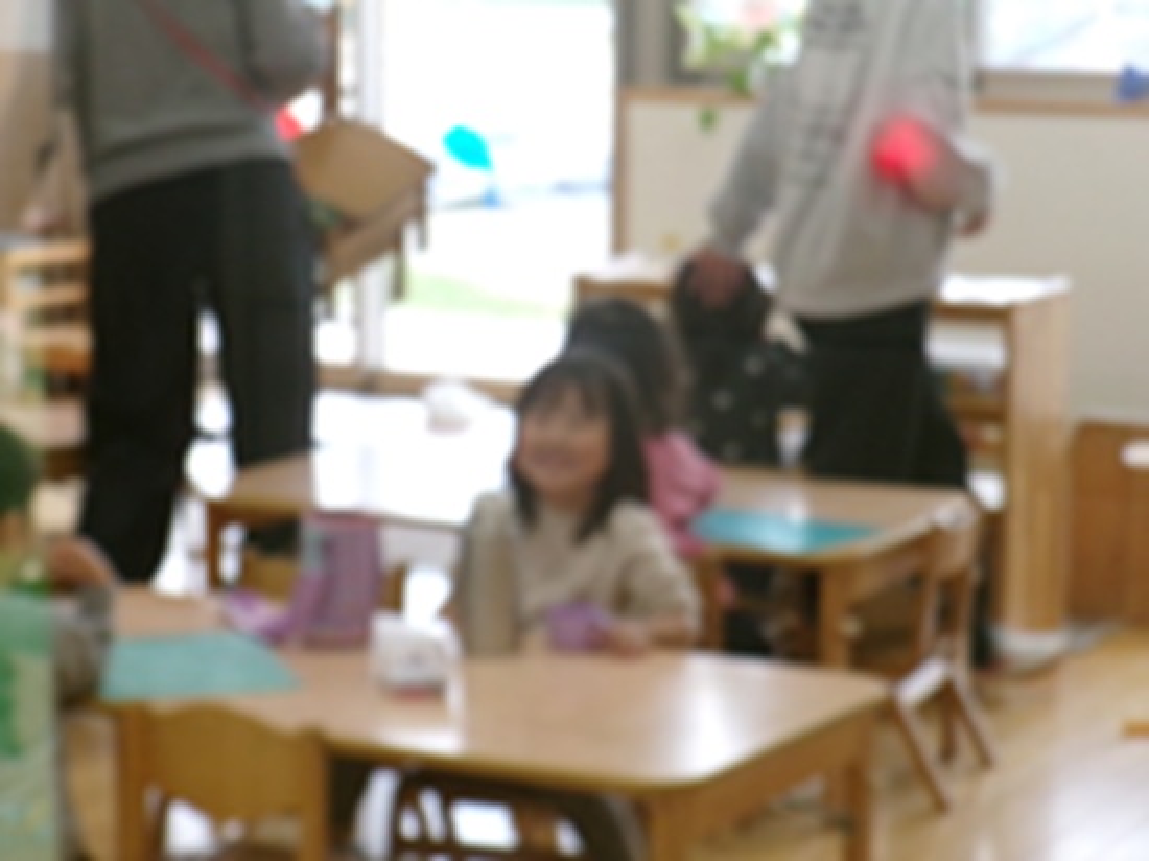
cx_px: 574
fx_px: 3816
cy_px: 430
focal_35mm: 115
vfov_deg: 12.9
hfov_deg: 17.1
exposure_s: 1/58
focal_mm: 20.6
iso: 400
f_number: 6.2
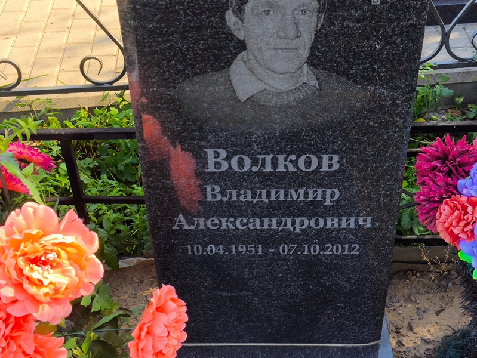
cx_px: 238
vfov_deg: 29.1
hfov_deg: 38.2
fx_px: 689
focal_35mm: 50
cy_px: 179
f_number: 1.7
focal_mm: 4.71
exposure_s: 1/364
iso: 50
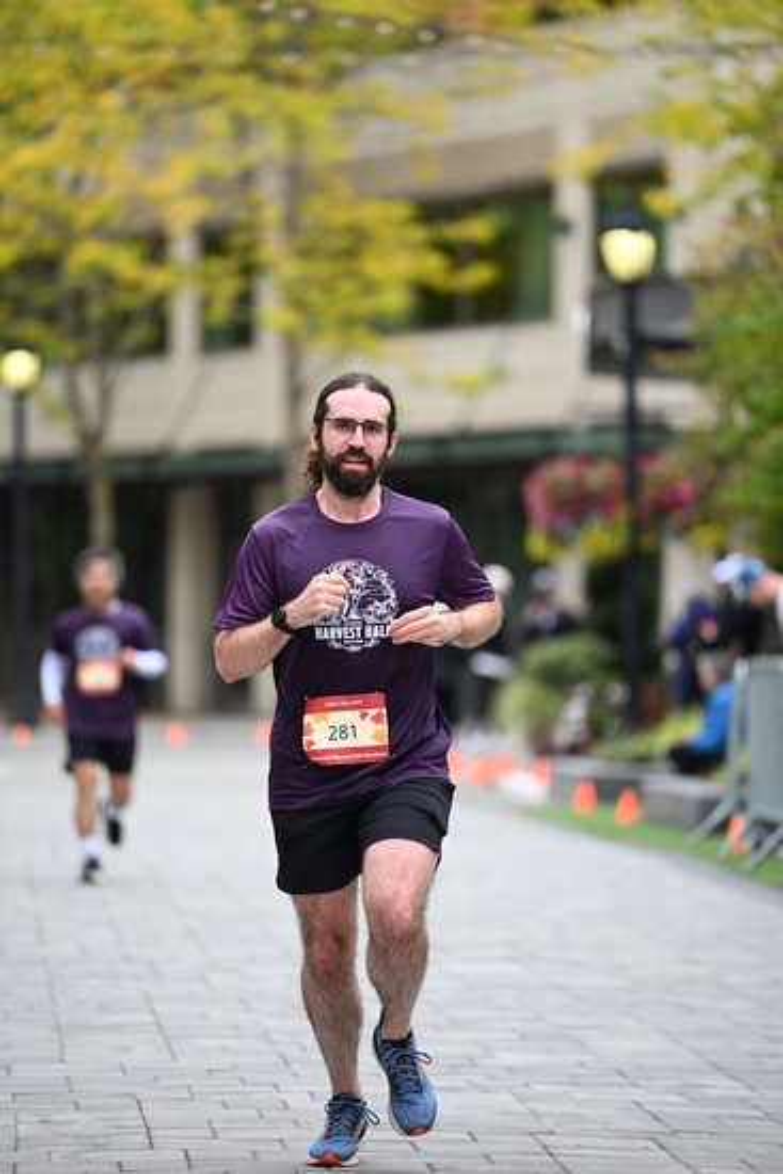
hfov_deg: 6.9
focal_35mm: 200
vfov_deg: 10.3
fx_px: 6520
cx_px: 392
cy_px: 587
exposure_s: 1/2000
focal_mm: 200
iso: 640
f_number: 2.8
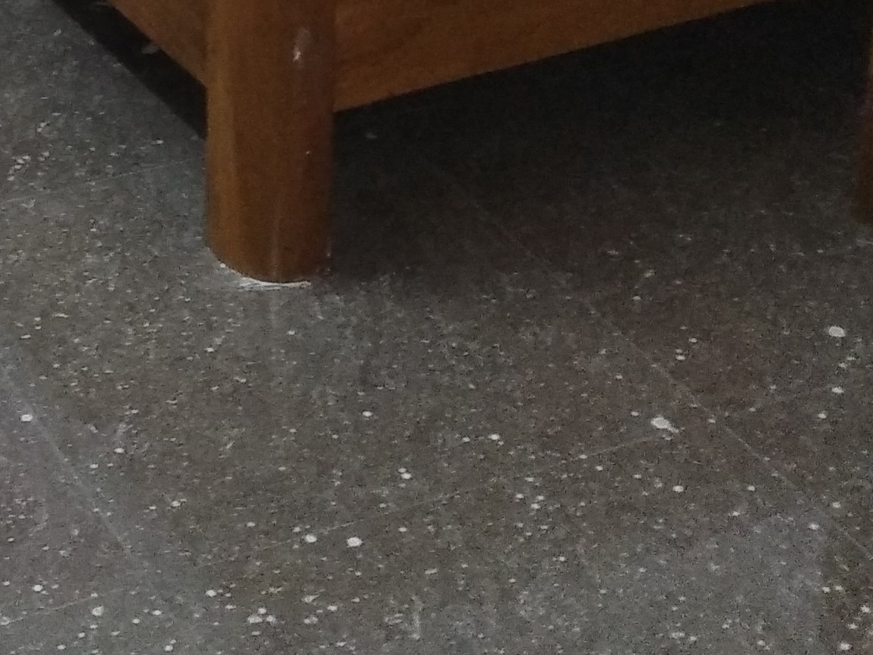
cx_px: -134
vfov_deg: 16.8
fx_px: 1917
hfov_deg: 23.7
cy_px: -444
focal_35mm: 76
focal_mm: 3.57
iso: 500
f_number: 2
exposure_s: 1/20
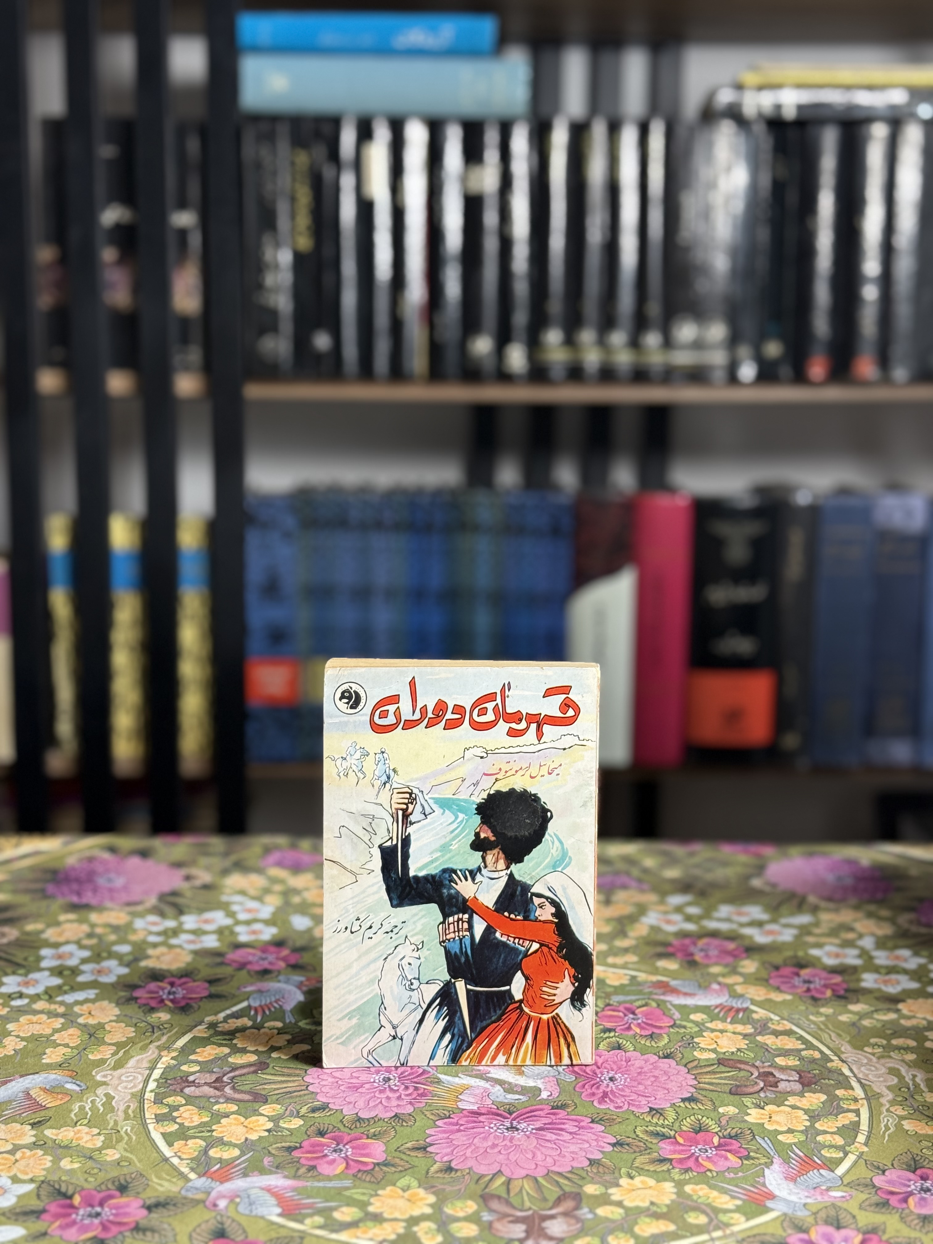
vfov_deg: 39.7
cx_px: 466
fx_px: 1725
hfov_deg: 30.3
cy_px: 622
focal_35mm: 48
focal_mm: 6.76
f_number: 1.78
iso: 160
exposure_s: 1/100
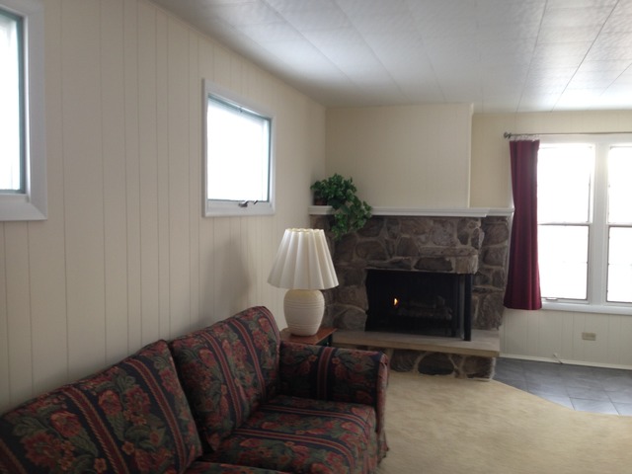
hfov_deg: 55.4
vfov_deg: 42.9
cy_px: 237
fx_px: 602
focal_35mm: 33
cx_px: 316
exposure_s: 1/20
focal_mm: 4.12
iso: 64
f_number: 2.4
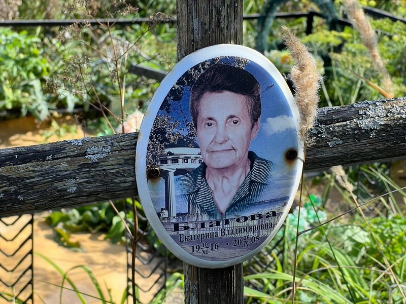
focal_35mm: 77
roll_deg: -2.0
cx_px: 203
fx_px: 903
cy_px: 152
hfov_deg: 25.3
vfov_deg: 19.1
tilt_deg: -19.7
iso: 32
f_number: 2.8
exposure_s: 1/164
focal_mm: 9
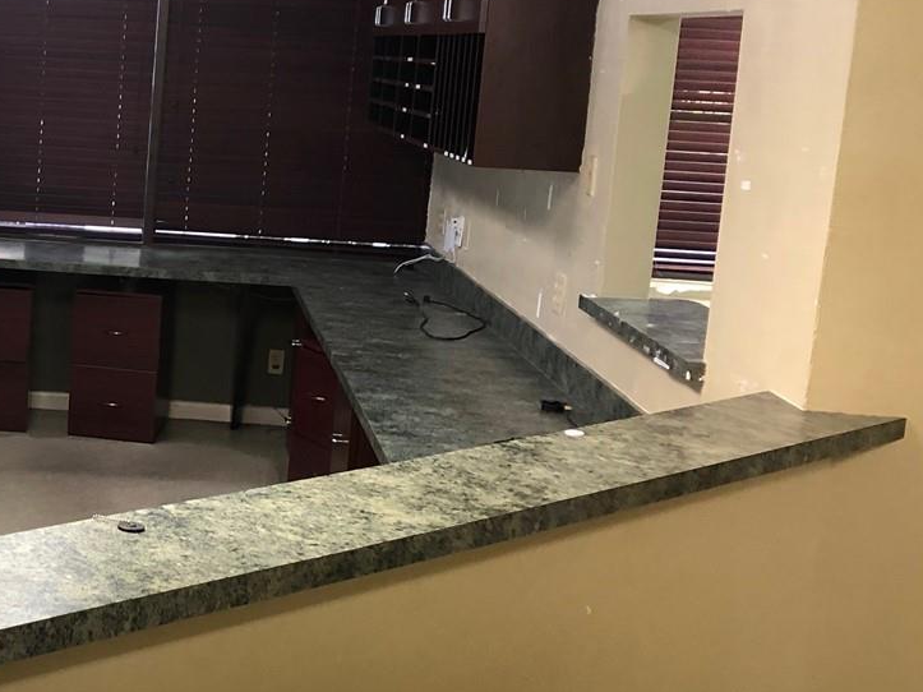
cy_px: 338
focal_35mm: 62
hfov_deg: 29.4
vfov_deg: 23.6
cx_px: 26
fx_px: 1653
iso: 50
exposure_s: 1/15
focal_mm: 3.99
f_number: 1.8
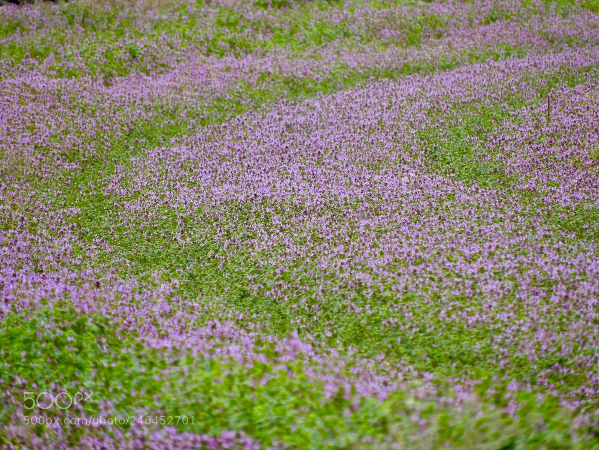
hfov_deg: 2.5
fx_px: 13843
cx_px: 300
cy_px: 225
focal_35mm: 800
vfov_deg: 1.9
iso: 200
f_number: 5.6
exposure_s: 1/250
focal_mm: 143.3
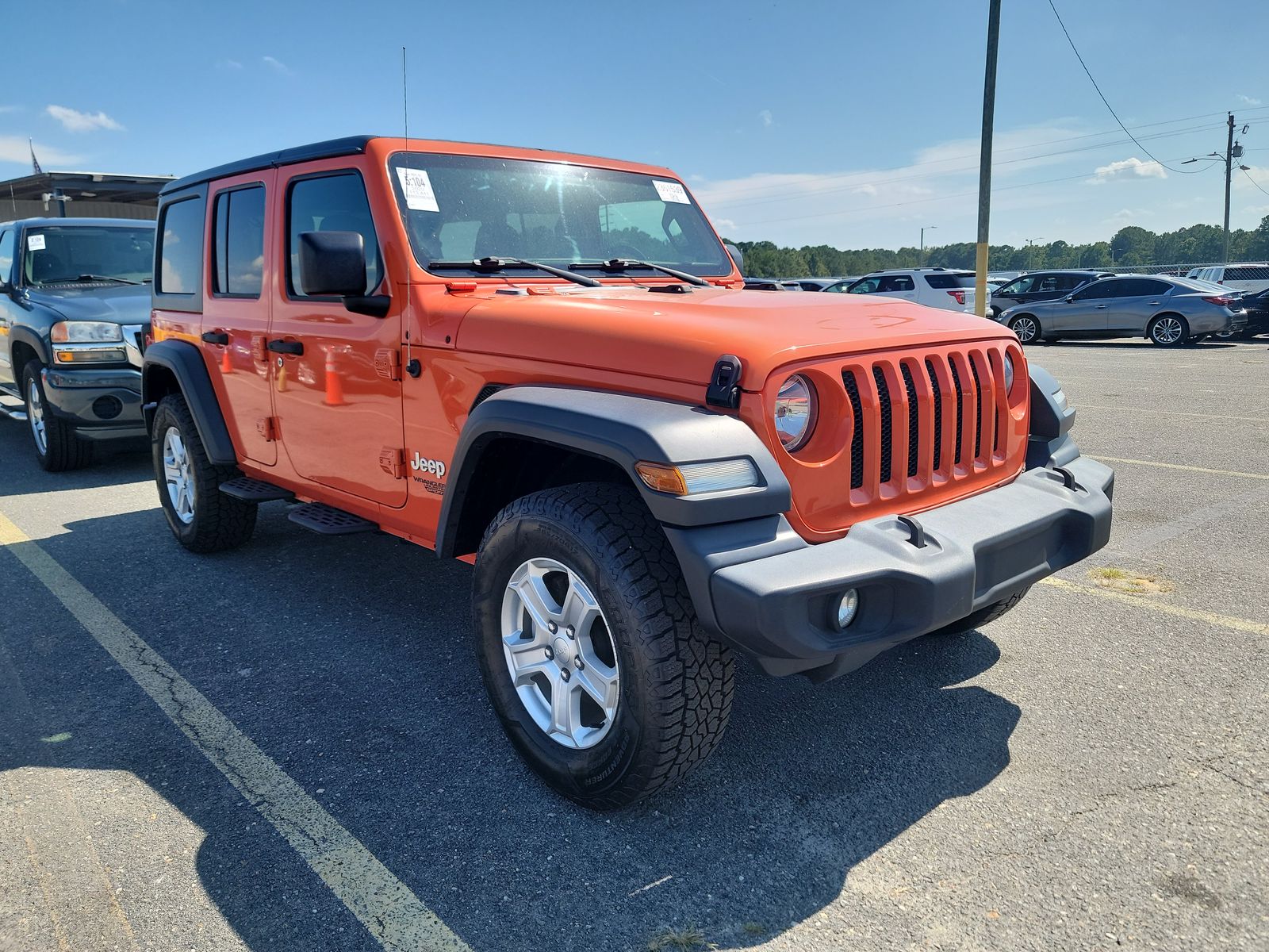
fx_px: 880
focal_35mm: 24
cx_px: 634
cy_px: 476
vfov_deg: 56.8
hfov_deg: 71.6
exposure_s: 1/695
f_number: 1.8
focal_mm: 6.7
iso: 50
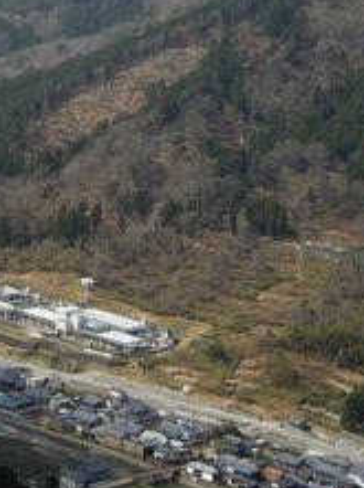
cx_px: -168
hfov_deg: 11.5
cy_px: 2
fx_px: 1744
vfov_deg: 15.6
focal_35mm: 124
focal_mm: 5.2
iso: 100
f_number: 5
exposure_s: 1/400
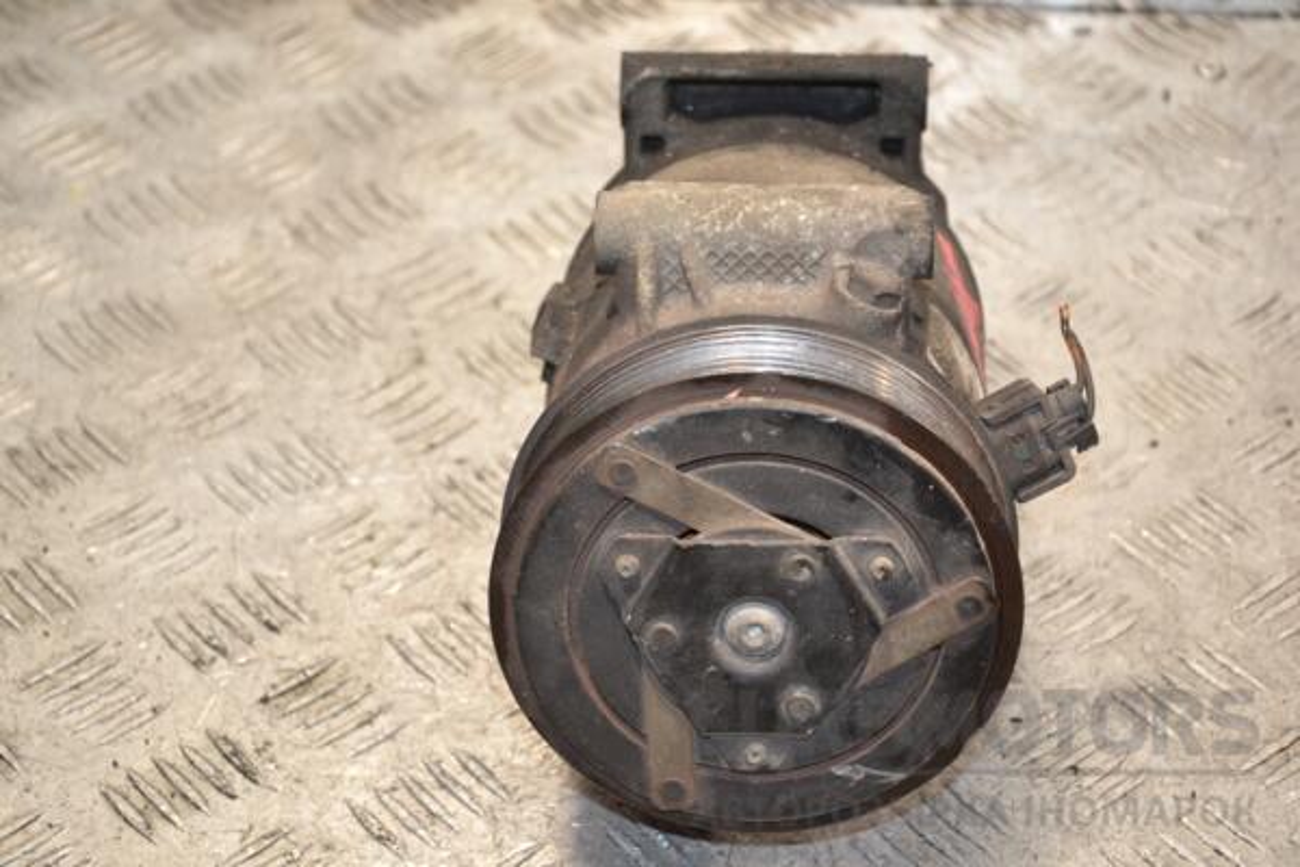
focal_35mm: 99
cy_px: 434
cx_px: 650
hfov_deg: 20.6
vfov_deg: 13.8
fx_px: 3575
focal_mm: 66
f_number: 5.3
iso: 800
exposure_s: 1/125
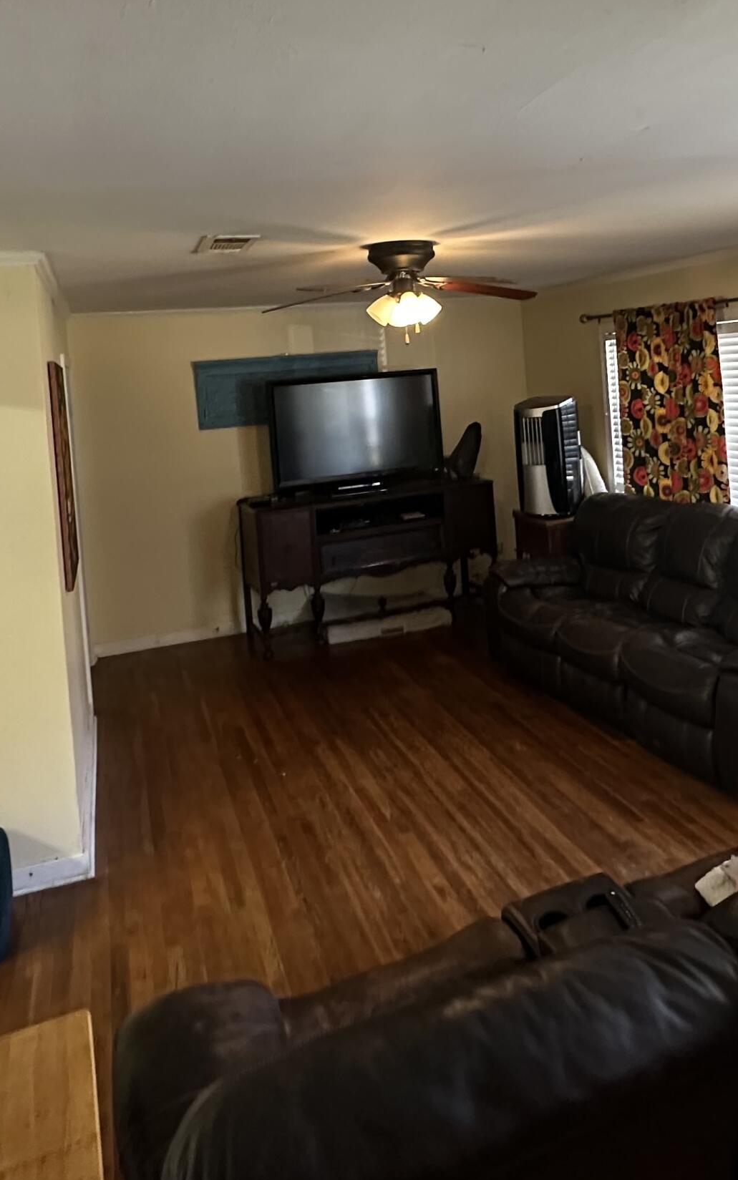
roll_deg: +4.3
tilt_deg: -2.5
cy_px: 391
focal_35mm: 27
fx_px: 869
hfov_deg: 45.9
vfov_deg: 66.5
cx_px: 427
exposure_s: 1/60
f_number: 2.2
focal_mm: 2.22
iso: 640
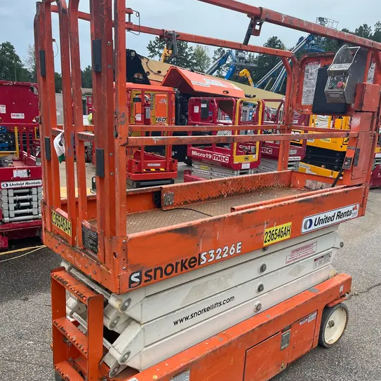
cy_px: 219
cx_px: 189
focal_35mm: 31
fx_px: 386
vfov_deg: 52.3
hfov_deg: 52.5
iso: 50
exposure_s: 1/1404
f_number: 1.6
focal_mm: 5.1
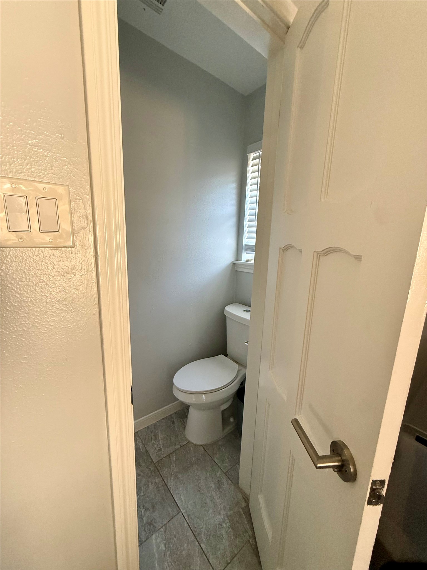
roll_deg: -2.8
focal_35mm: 14
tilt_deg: -10.1
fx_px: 230
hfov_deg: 85.7
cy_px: 285
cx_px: 214
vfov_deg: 102.1
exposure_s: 1/99
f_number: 2.2
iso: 320
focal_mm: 2.22
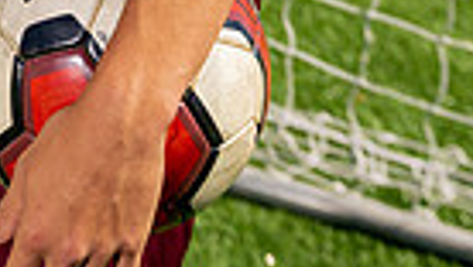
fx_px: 1883
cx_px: 117
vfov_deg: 7.5
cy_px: -400
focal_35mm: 150
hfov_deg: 14.3
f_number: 4
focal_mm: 44
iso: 100
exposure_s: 1/1000
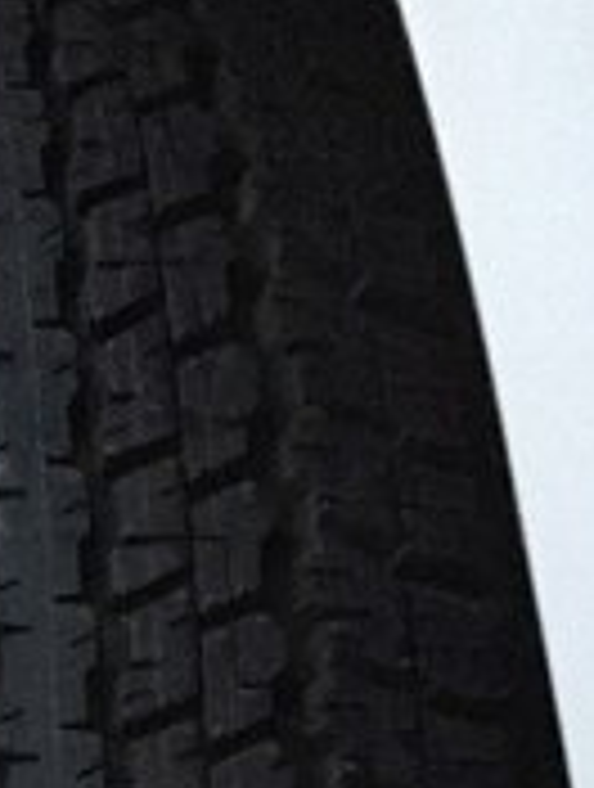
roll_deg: -1.8
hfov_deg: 17.3
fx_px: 1869
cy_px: 874
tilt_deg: -22.7
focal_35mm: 82
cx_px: -94
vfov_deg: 22.4
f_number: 2.2
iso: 2000
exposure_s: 1/17
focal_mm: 4.15
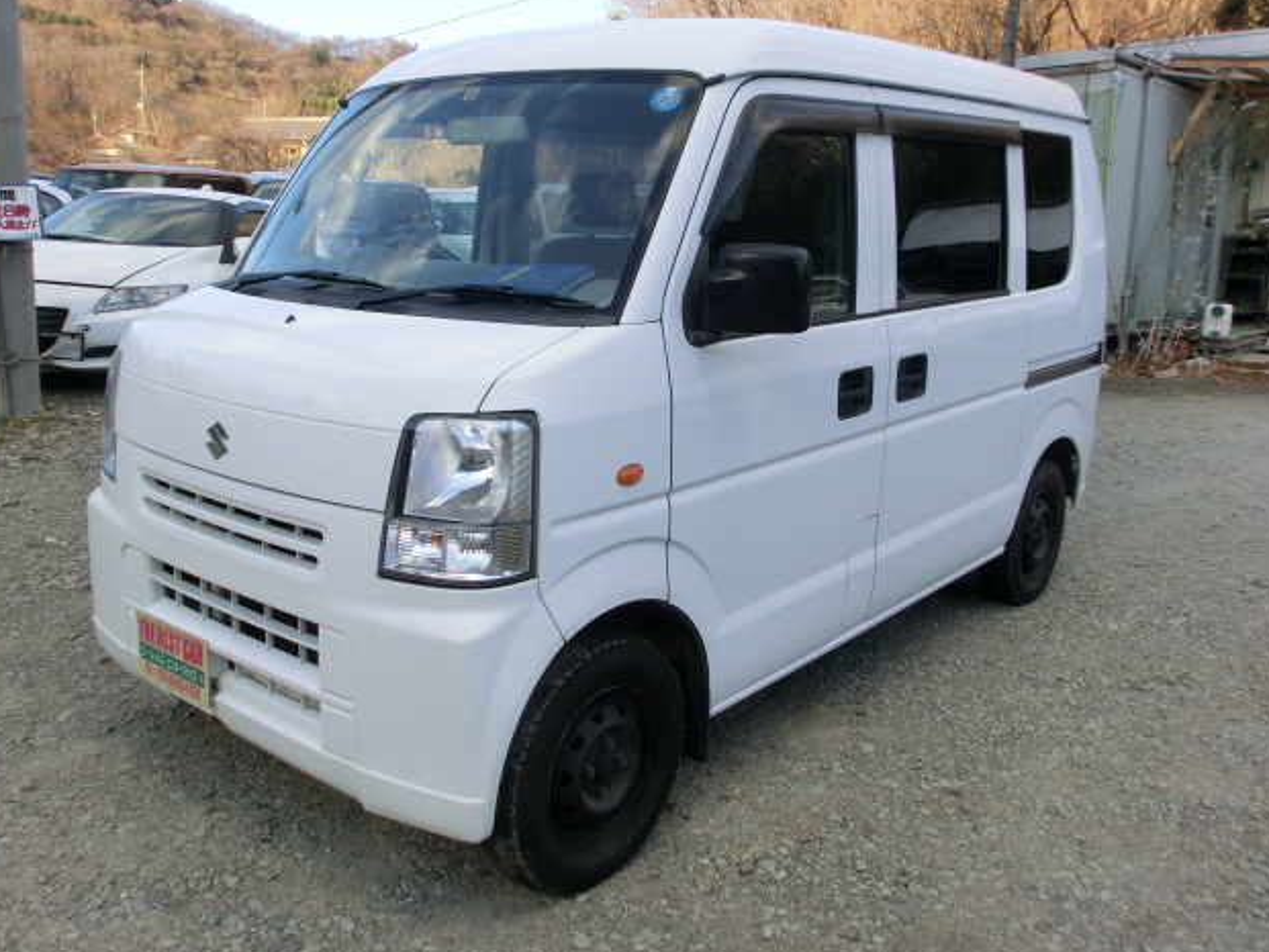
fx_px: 1247
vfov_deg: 41.8
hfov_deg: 53.9
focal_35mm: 34
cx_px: 627
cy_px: 476
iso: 100
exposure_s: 1/250
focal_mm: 5.86
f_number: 3.7
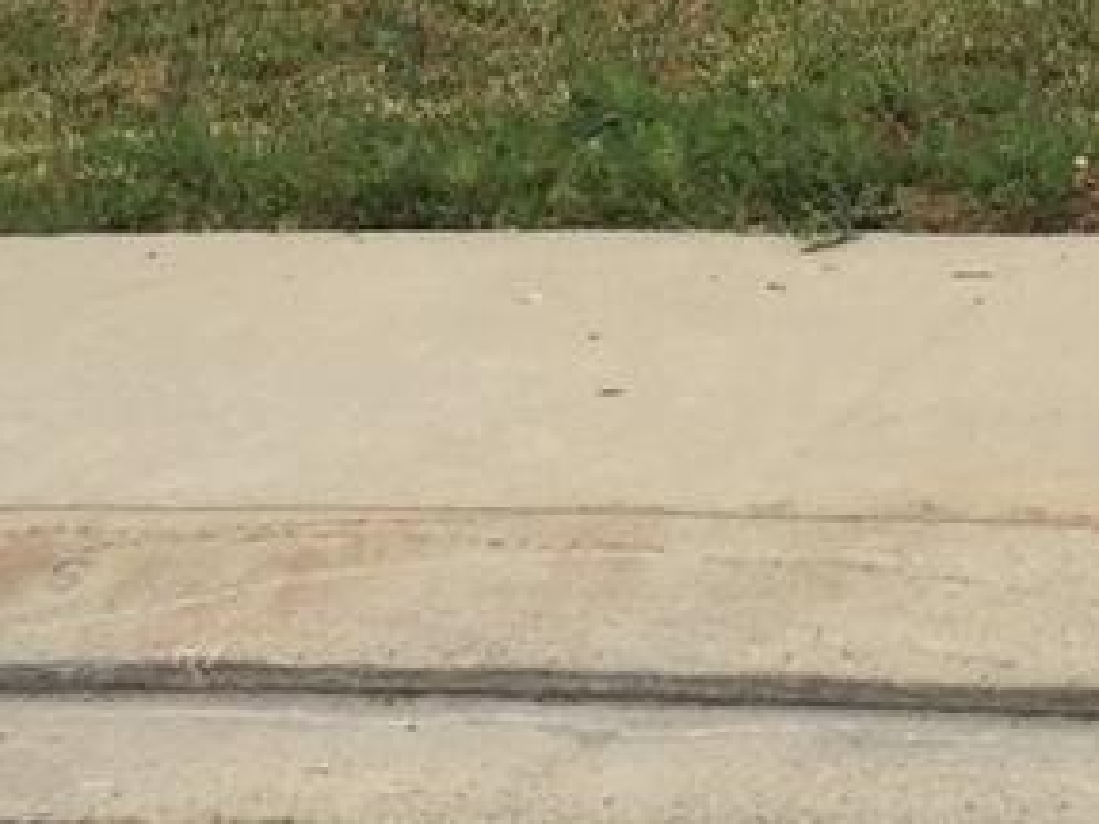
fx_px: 4794
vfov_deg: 9.6
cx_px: 1450
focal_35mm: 151
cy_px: -298
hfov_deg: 12.6
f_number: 2.2
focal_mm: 4.15
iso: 32
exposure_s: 1/1319
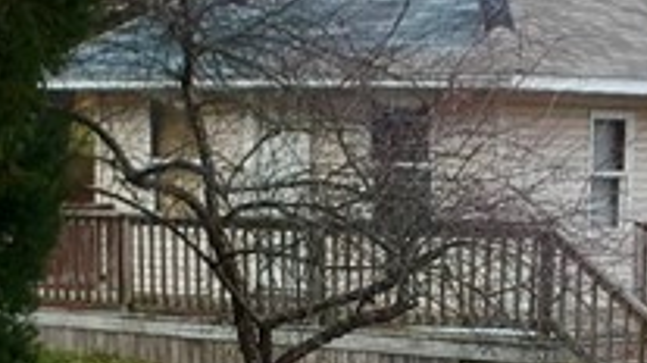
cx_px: 338
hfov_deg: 15.9
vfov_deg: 8.9
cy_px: 435
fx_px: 2314
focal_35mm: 135
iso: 100
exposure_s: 1/320
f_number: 2.6
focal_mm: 4.49
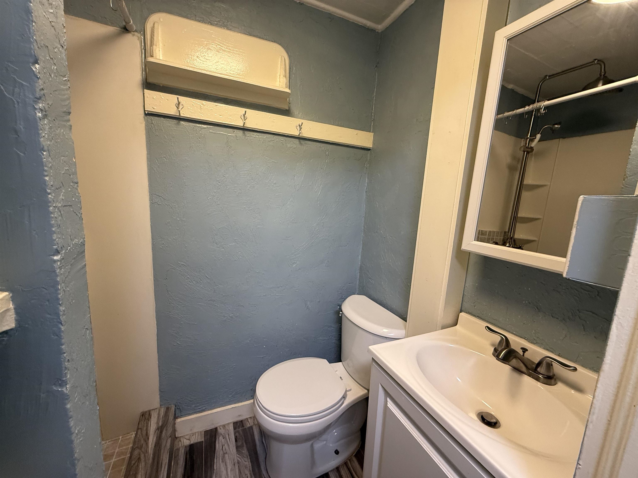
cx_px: 319
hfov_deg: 102.1
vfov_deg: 85.7
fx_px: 258
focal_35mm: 14
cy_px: 239
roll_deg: -3.4
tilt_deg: -9.3
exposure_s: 1/60
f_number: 2.2
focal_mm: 2.22
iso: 200
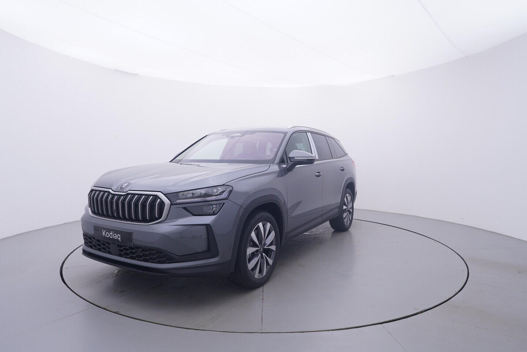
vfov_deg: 56.2
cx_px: 264
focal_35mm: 22
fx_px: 330
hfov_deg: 77.3
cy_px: 176
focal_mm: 15
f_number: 5
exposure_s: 1/80
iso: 200
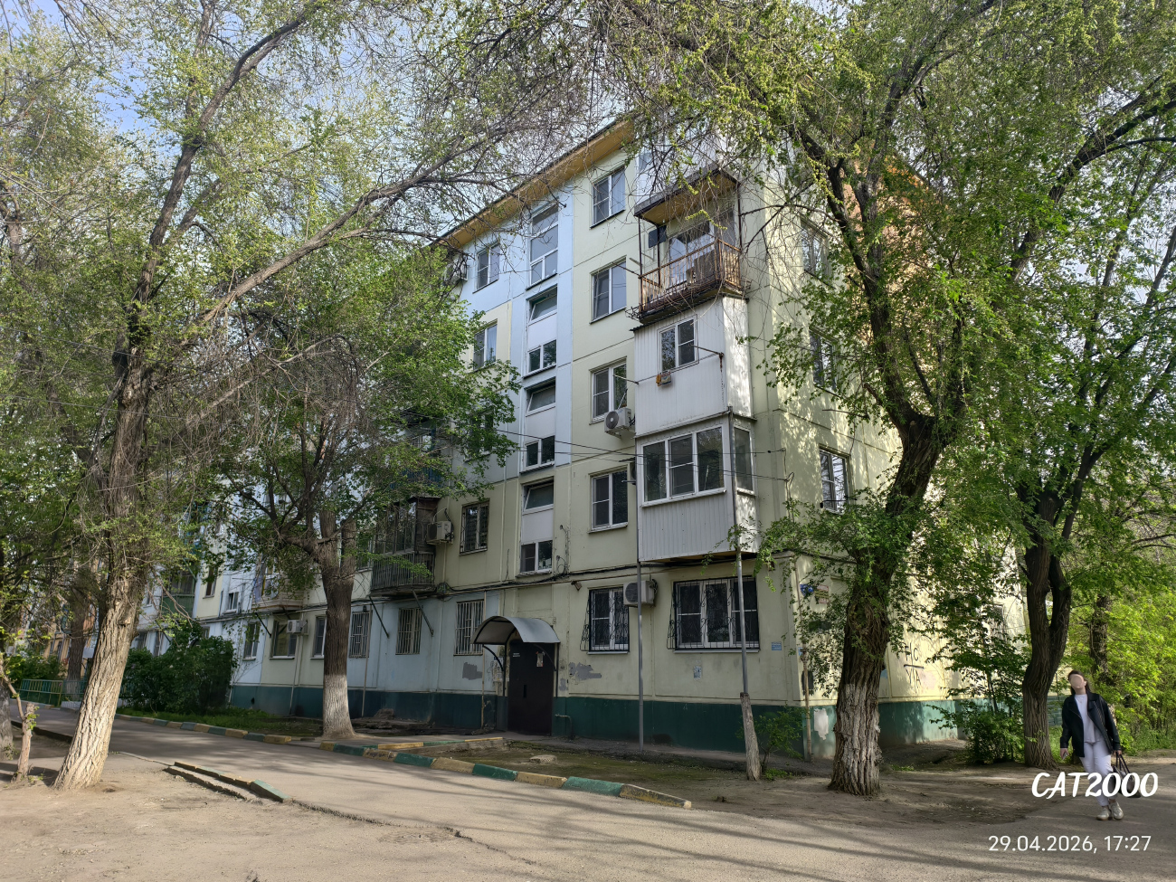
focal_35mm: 23
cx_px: 588
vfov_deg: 58.9
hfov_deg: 73.9
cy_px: 441
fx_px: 781
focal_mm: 6.54
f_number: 1.57
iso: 72
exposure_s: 1/1124
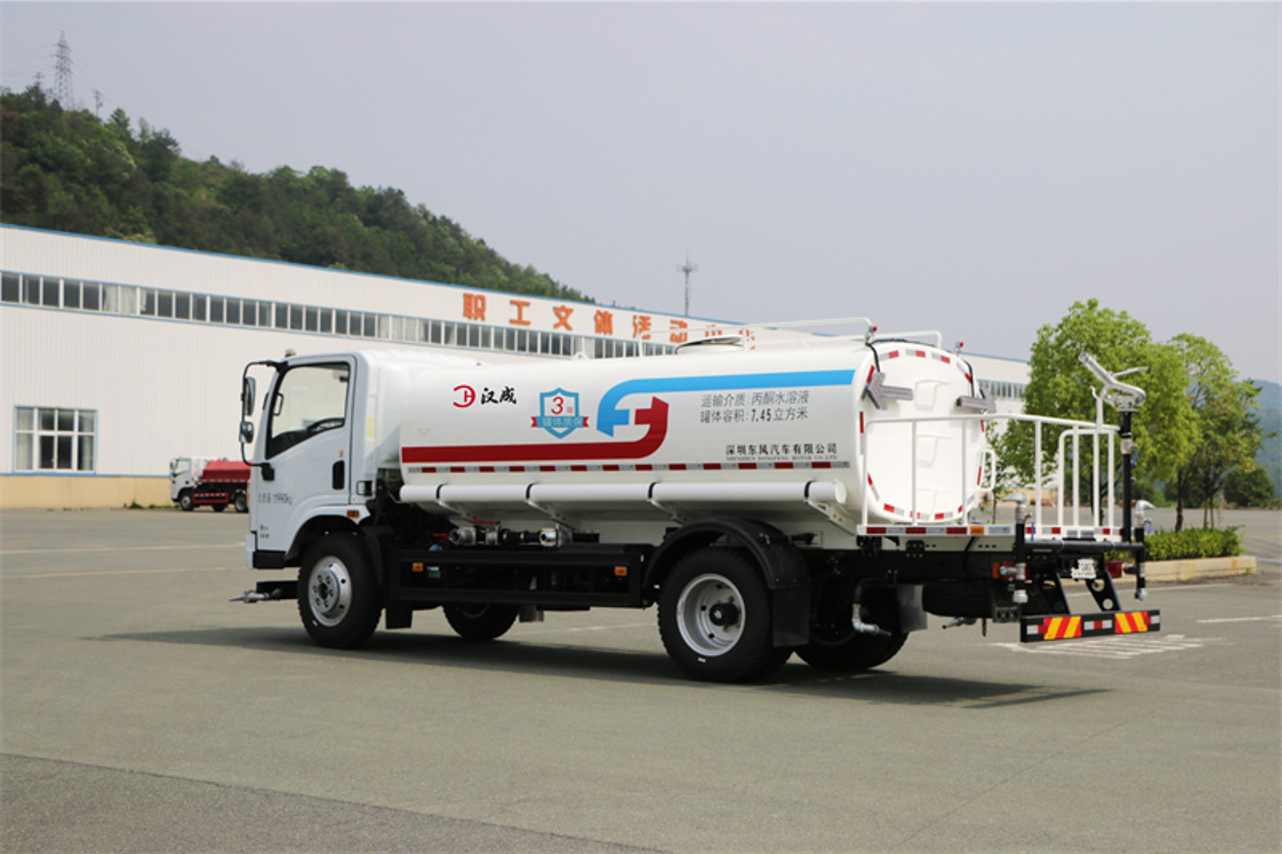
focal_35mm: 35
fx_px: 1246
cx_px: 641
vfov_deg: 37.8
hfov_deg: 54.4
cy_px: 427
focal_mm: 35
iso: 125
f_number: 3.2
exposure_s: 1/800
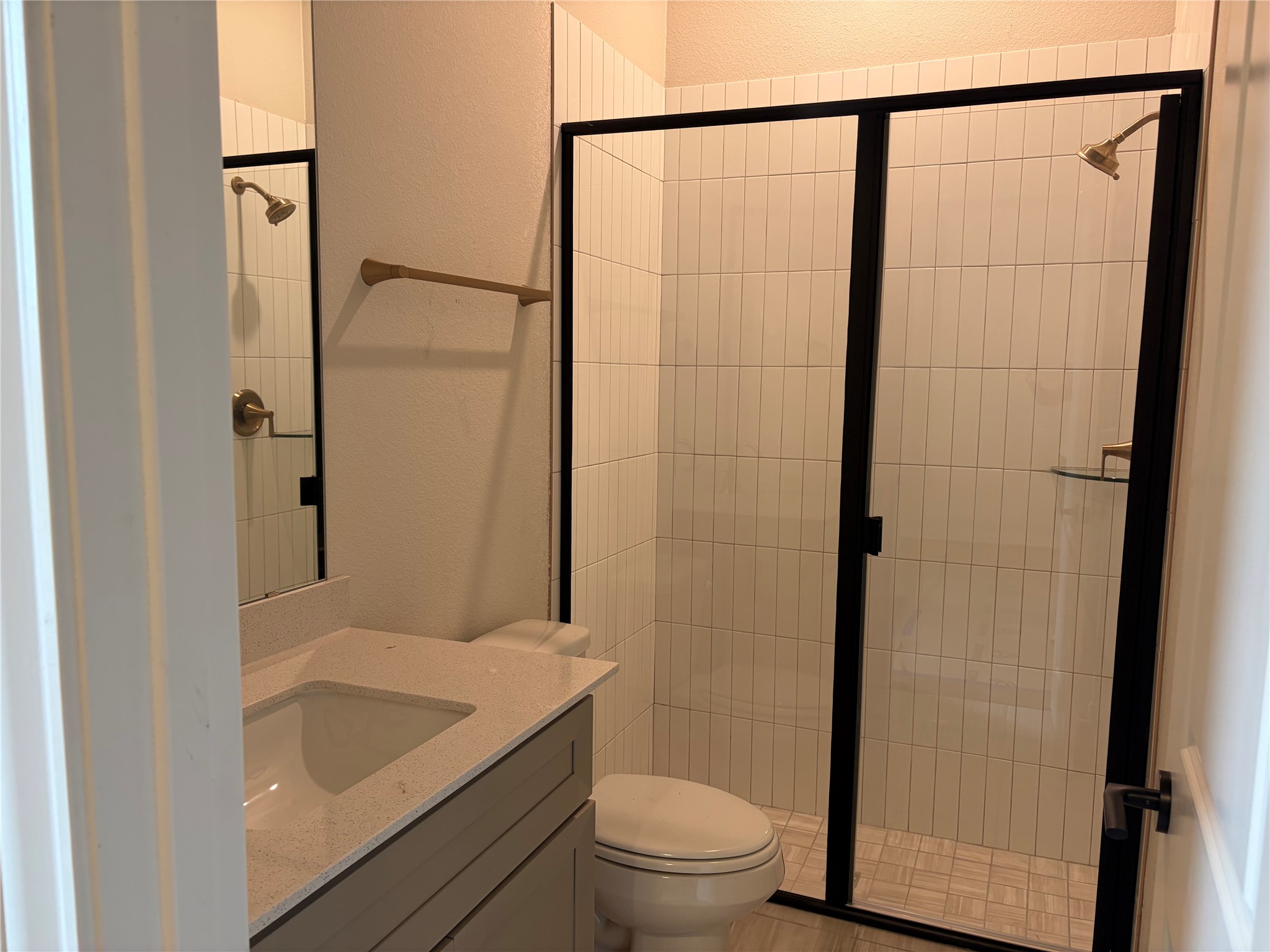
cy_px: 476
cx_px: 635
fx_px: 954
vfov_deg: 53.1
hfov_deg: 67.3
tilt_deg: -6.4
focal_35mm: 26
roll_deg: +0.0
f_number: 1.6
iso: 100
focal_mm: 5.96
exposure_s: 1/60
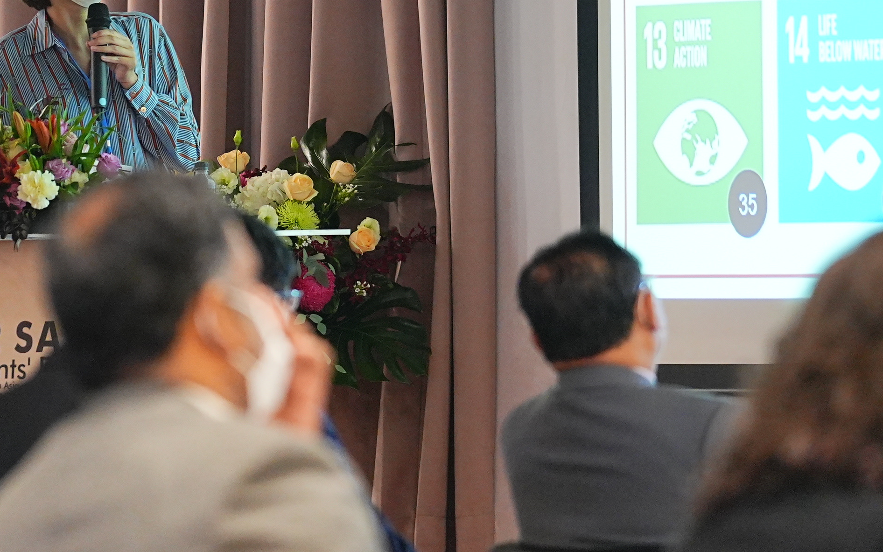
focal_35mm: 407
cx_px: 285
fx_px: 9795
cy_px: -61
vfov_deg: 3.2
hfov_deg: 5.2
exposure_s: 1/60
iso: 2000
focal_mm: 164
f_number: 4
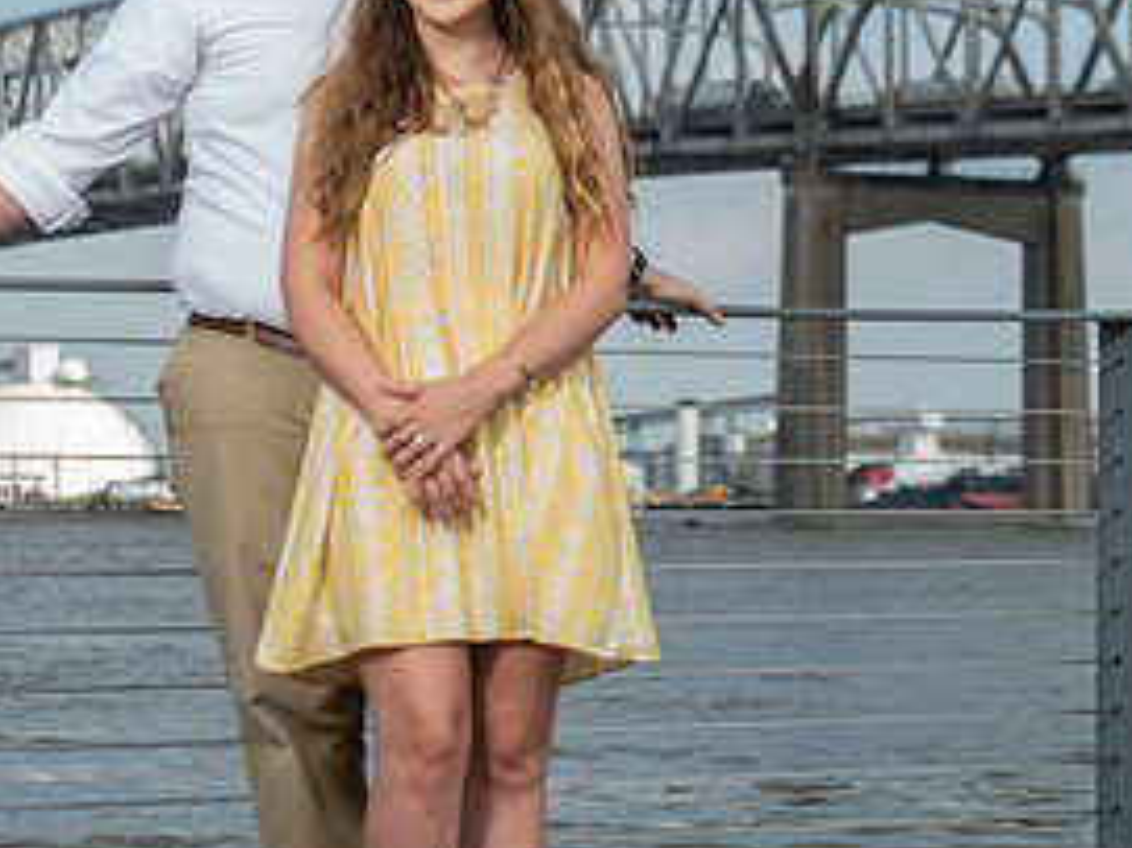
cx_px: 602
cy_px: 347
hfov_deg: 13.7
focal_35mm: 144
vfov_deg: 10.3
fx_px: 4707
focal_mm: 70
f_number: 5.6
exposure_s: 1/250
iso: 50
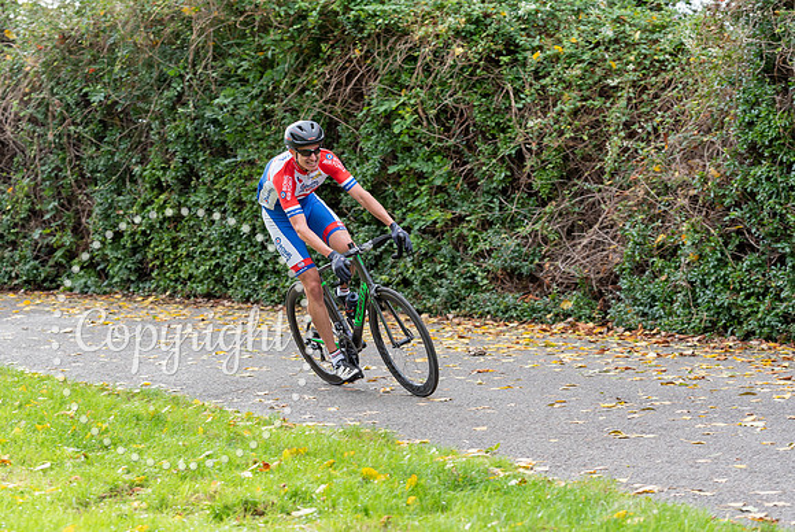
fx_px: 2598
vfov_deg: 11.7
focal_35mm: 118
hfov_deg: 17.4
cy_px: 217
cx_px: 303
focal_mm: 95
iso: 160
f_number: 4
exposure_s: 1/500
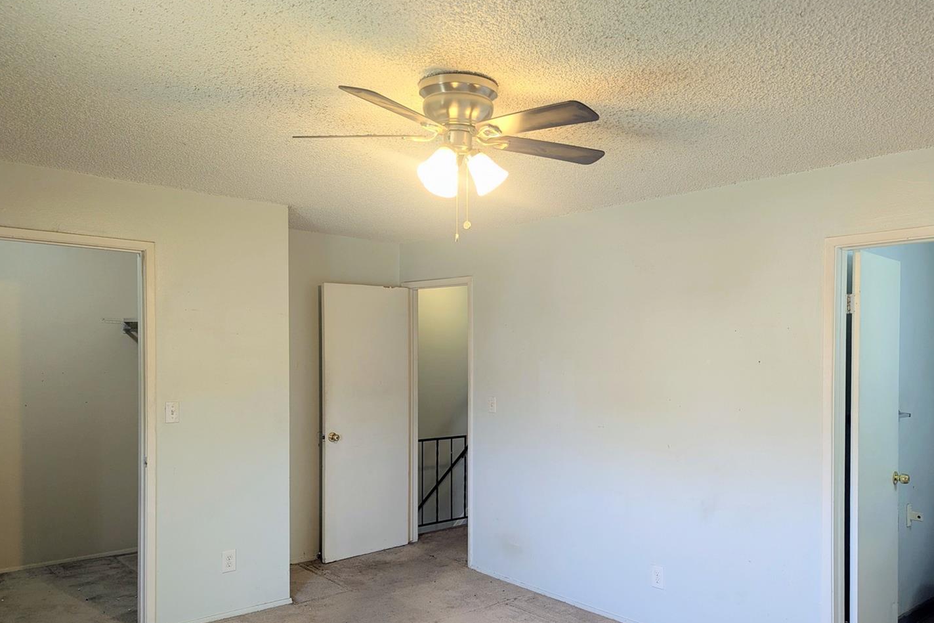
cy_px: 365
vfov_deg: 46.2
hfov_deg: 65.4
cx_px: 496
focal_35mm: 28
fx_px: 726
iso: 64
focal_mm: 6.81
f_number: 1.85
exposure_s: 1/30
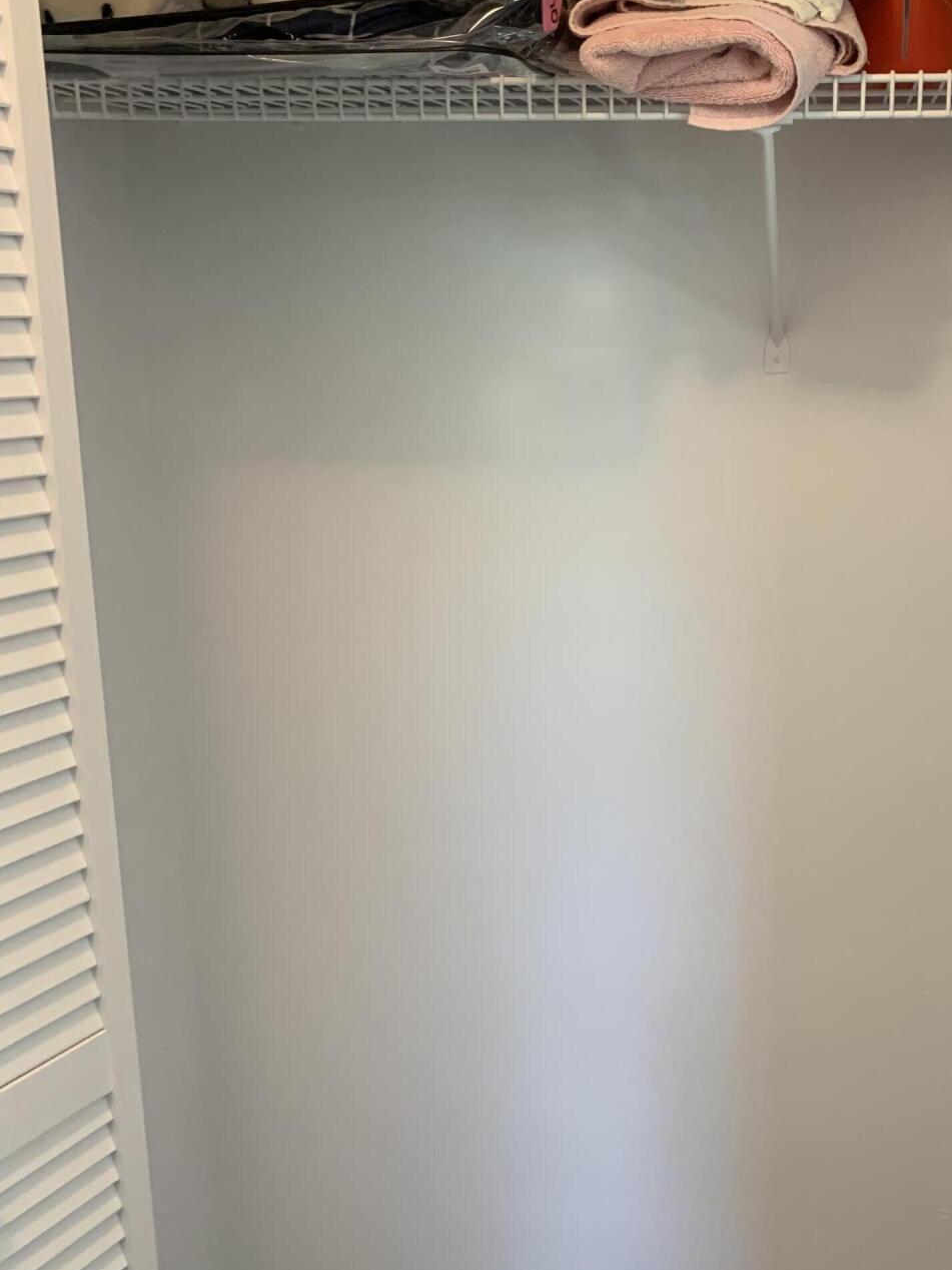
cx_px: 703
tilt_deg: -14.4
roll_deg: -0.8
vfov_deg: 45.7
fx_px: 1503
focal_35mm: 41
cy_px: 724
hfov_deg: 34.5
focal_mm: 4.25
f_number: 1.8
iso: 250
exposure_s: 1/60
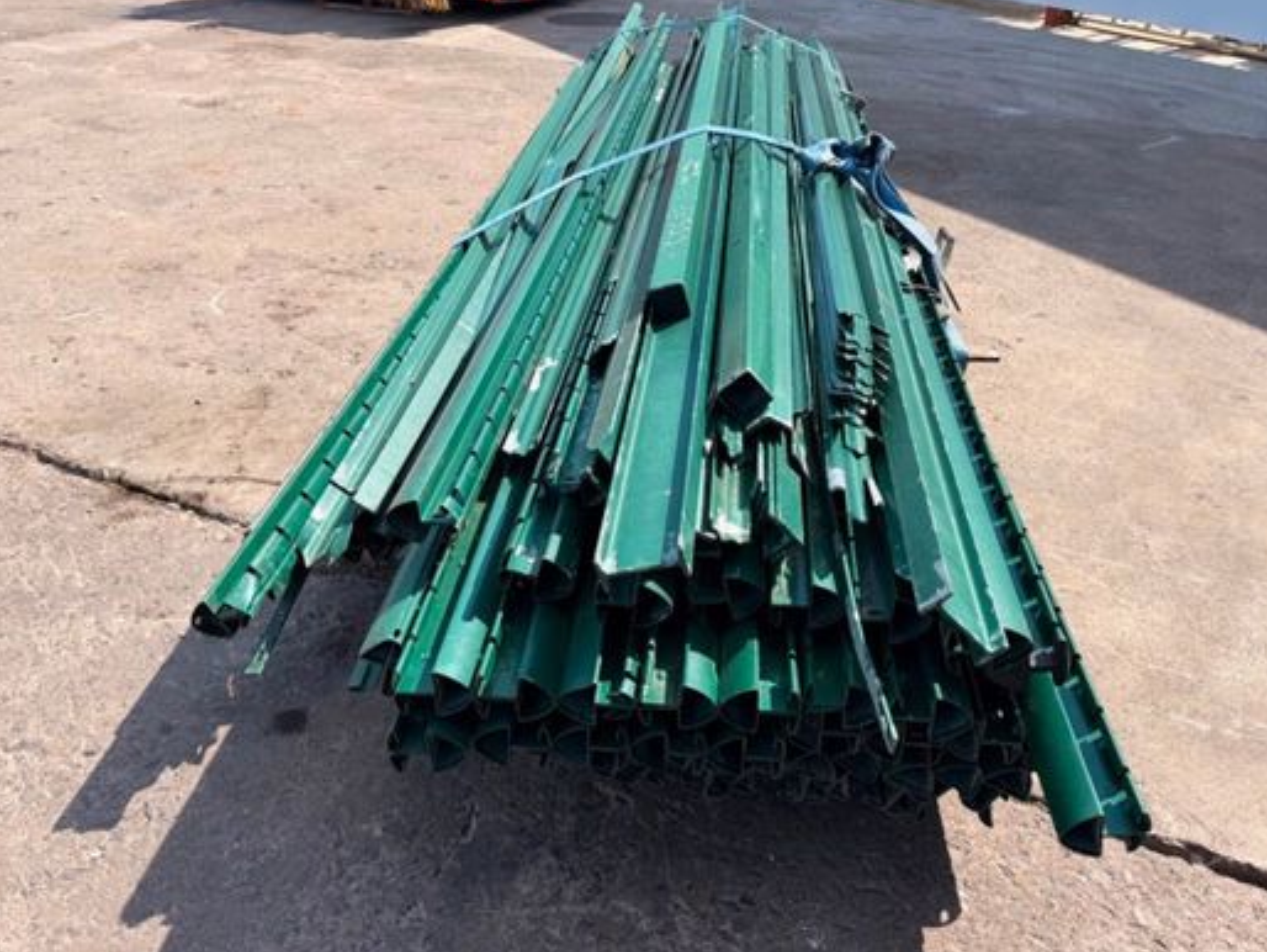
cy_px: 528
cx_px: 648
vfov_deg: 49.7
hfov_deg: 63.4
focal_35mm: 28
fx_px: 1025
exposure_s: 1/2611
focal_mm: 6.76
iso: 80
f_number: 1.78
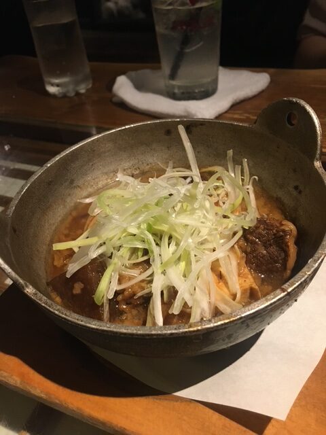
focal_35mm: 29
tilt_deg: -40.4
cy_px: 218
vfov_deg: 61.7
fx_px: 364
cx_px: 163
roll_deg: +6.1
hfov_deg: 48.2
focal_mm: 4.15
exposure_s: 1/30
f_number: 2.2
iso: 160
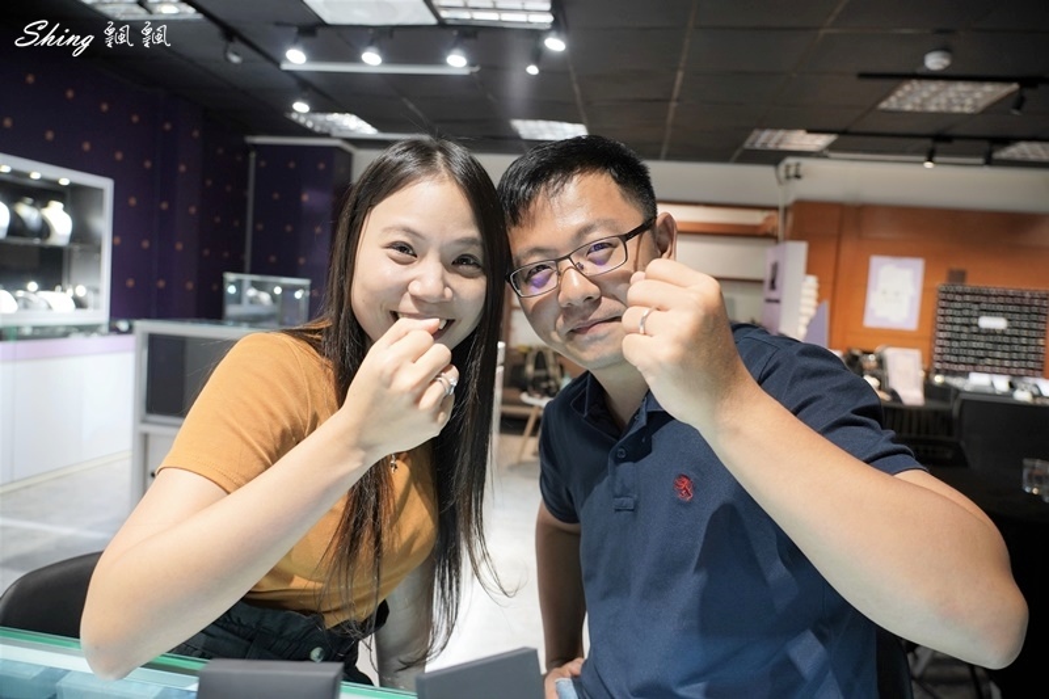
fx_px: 699
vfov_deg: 53.1
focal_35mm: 24
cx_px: 524
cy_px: 350
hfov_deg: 73.8
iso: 400
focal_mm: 24
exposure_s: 1/30
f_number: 4
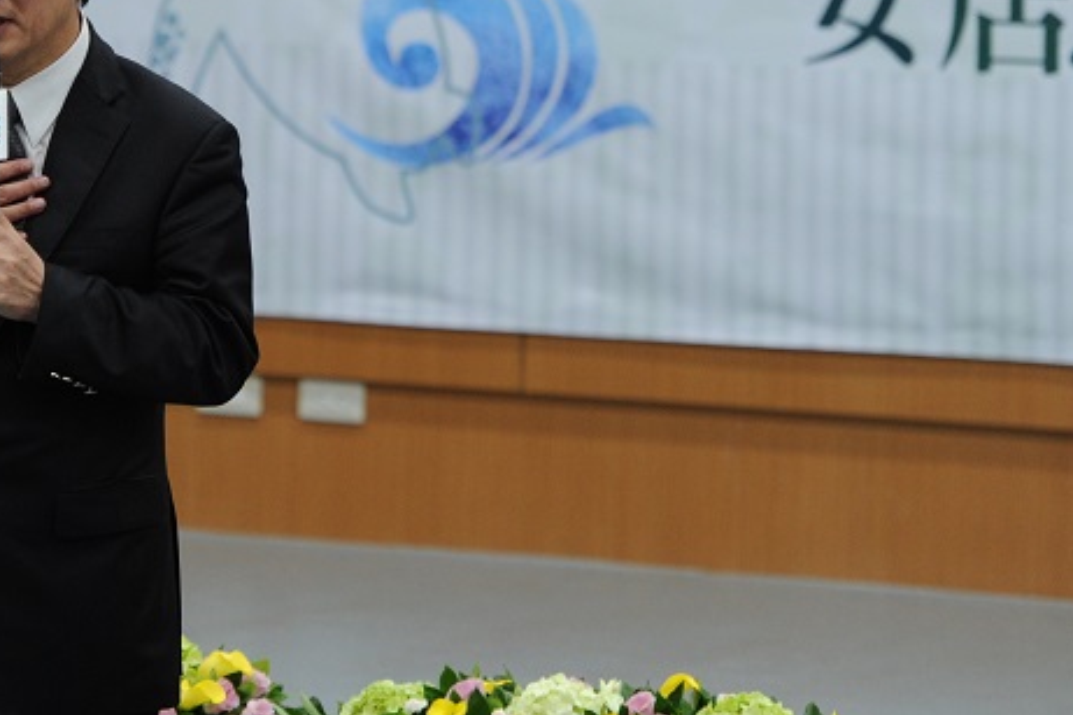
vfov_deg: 4.9
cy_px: -33
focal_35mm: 278
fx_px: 8283
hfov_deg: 7.4
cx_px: 222
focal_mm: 122
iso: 1600
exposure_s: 1/160
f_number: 3.2
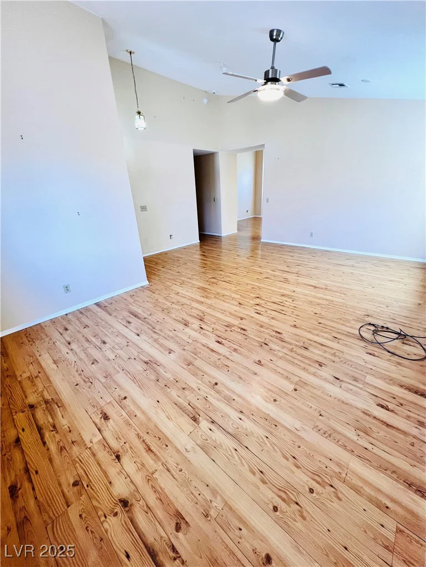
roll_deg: +3.4
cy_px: 284
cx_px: 213
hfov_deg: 89.9
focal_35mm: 13
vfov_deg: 106.2
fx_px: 213
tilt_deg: -23.3
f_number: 1.8
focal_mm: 1.57
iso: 200
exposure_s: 1/120
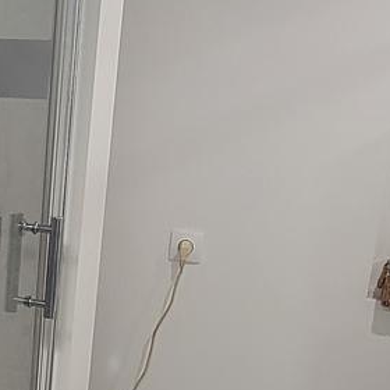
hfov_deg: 21.6
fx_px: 905
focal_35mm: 71
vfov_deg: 23.8
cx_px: -138
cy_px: 333
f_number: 2.2
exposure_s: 1/50
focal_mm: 2.2
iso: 160
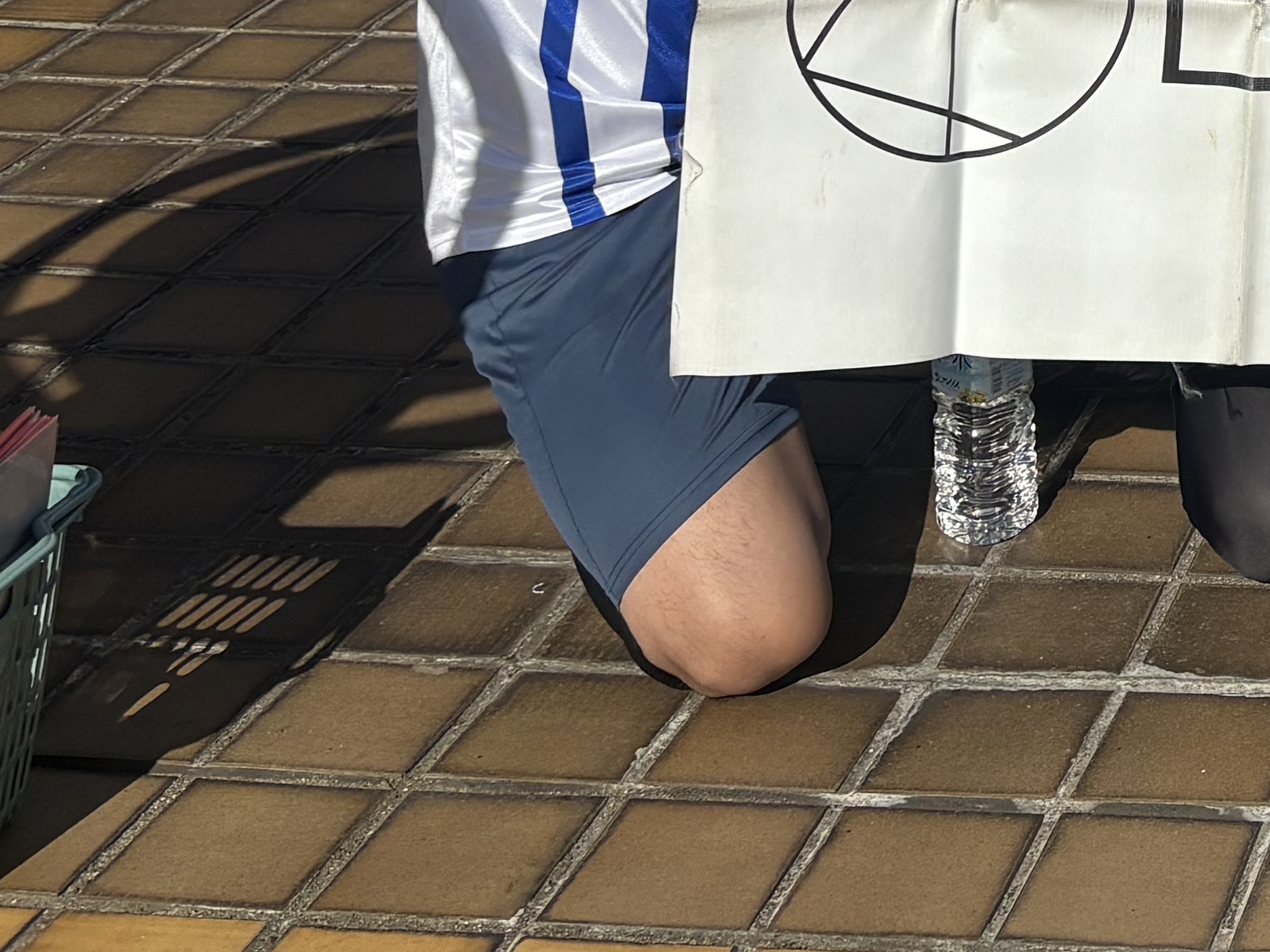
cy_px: -614
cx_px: 1866
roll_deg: -0.4
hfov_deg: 19.7
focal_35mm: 87
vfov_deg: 15.2
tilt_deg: -8.6
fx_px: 3192
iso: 50
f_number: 1.6
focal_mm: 5.96
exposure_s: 1/8850
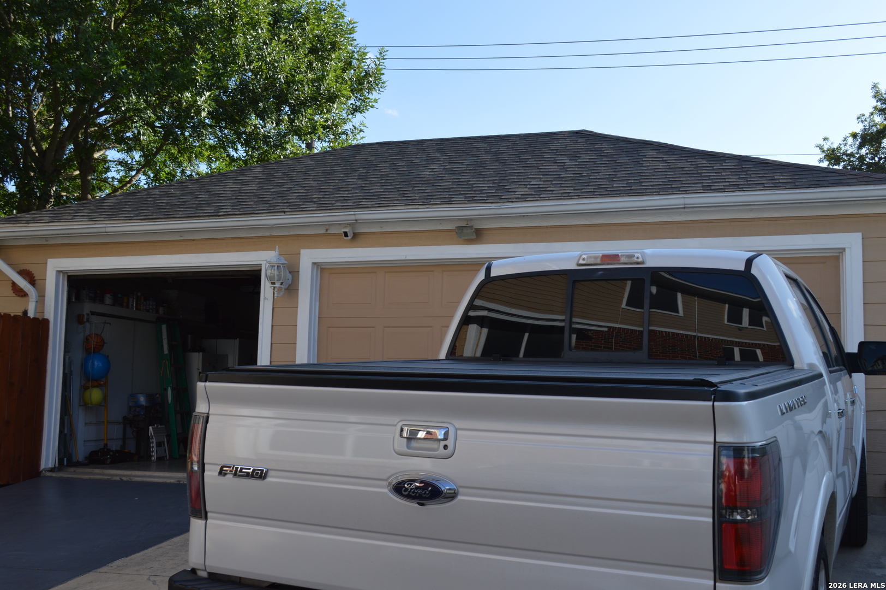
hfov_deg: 53.2
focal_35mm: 36
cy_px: 295
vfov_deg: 36.8
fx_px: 885
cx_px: 443
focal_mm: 24
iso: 100
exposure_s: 1/200
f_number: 7.1
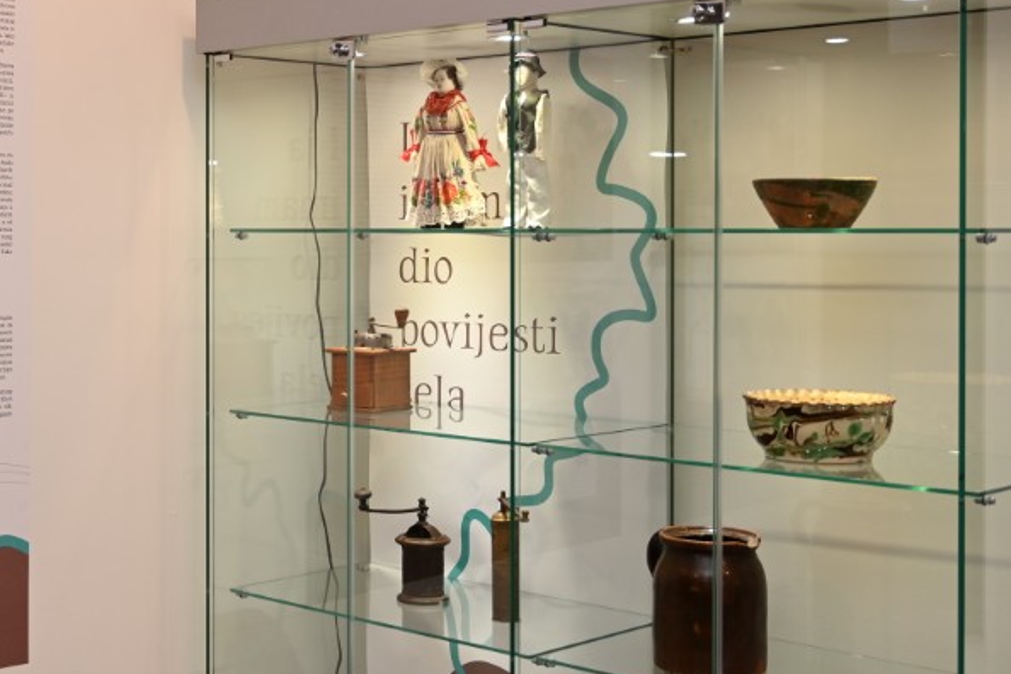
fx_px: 1741
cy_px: 248
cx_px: 203
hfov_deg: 31.5
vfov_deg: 21.9
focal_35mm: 62
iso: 320
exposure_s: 1/60
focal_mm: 32
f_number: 4
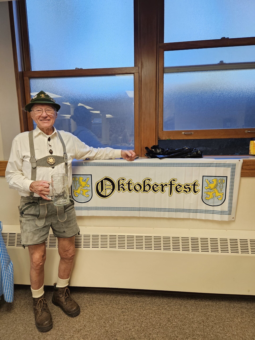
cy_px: 170
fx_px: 226
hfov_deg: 58.9
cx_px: 128
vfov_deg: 73.9
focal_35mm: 23
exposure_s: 1/120
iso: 320
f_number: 1.8
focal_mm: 5.4
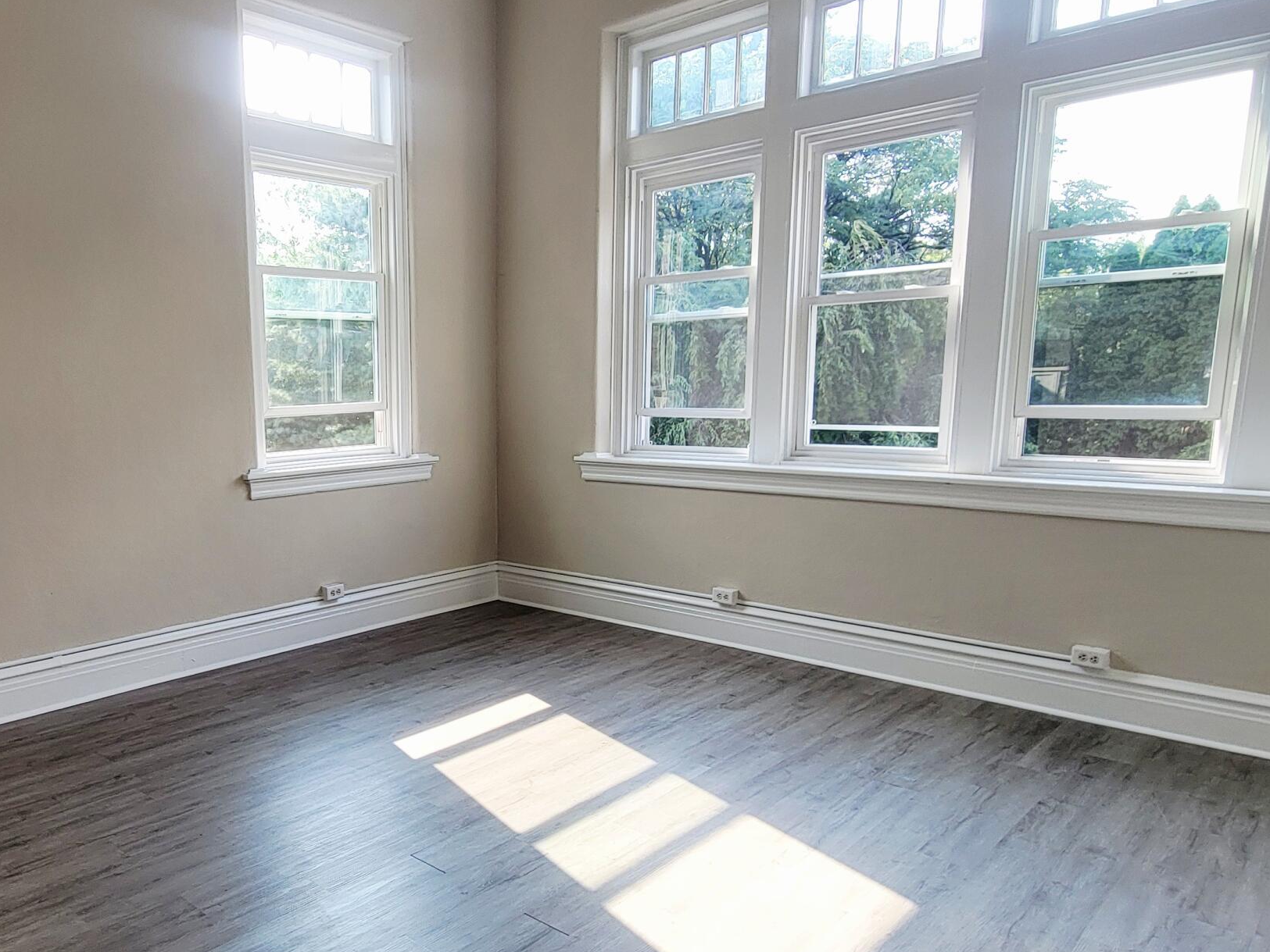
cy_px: 575
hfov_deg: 69.5
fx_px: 881
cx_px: 418
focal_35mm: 24
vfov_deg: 56.4
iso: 50
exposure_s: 1/120
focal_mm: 2.2
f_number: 2.2
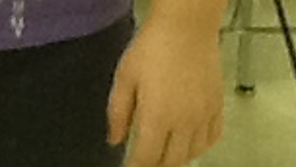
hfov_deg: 6.9
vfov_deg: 3.8
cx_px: -302
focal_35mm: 302
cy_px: -468
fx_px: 2374
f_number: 2.4
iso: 100
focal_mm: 2.03
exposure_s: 1/30
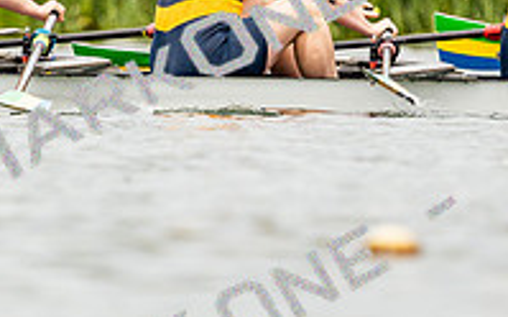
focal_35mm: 1786
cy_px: -50
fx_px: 24706
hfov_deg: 1.2
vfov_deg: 0.7
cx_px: 291
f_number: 6.3
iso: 250
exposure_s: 1/2000
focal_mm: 600
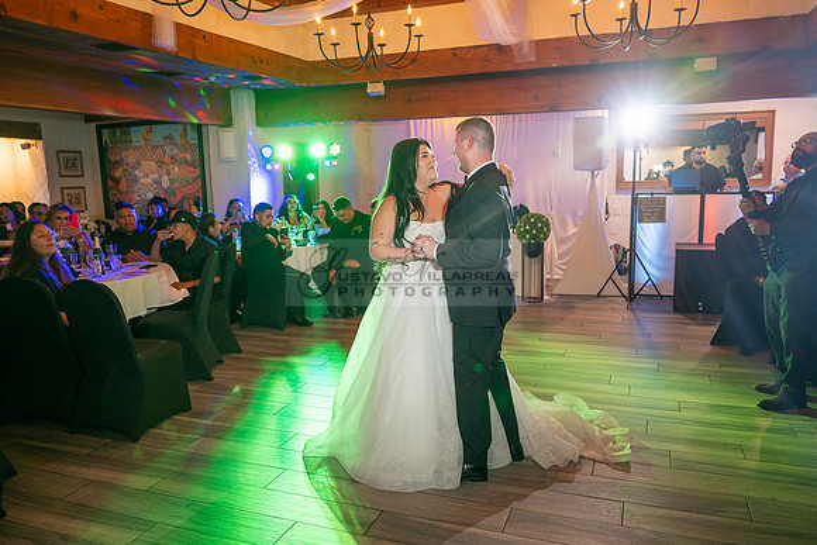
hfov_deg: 65.5
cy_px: 272
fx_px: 636
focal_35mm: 28
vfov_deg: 46.4
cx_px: 408
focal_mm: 28
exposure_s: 1/125
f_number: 2.8
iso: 800
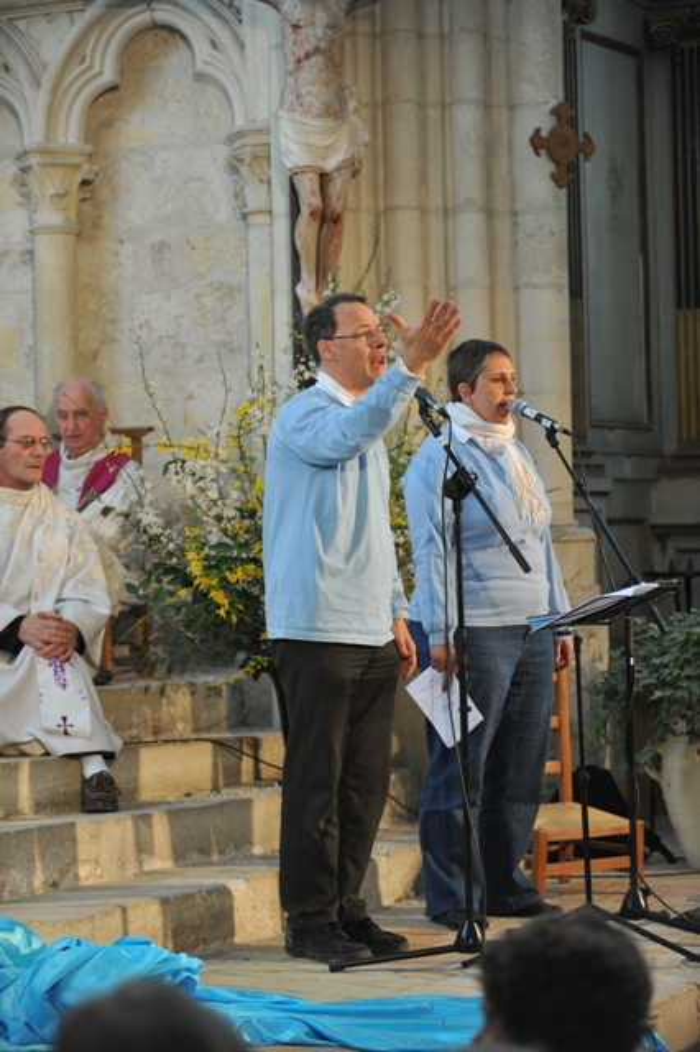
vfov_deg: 20.8
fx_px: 2861
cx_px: 350
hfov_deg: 13.9
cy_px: 526
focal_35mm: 98
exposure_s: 1/250
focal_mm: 98
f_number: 3.5
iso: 1600
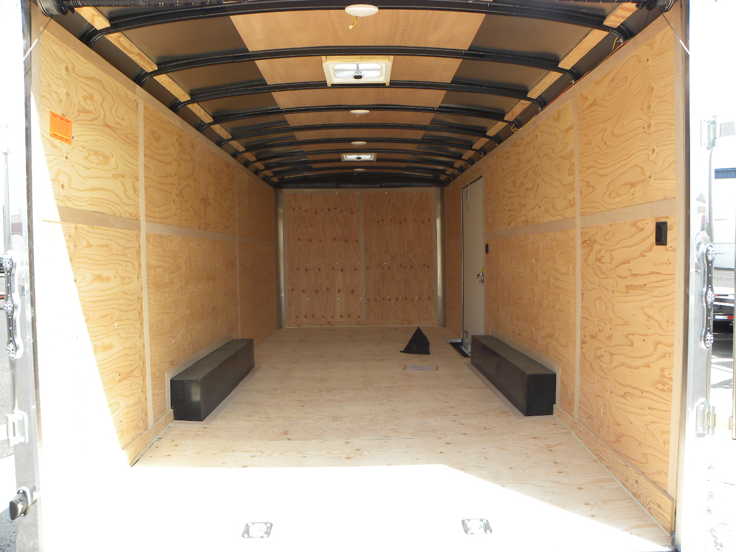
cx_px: 368
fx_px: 553
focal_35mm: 26
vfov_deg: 53.1
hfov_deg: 67.3
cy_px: 276
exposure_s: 1/146
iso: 64
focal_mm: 4.6
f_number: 4.5
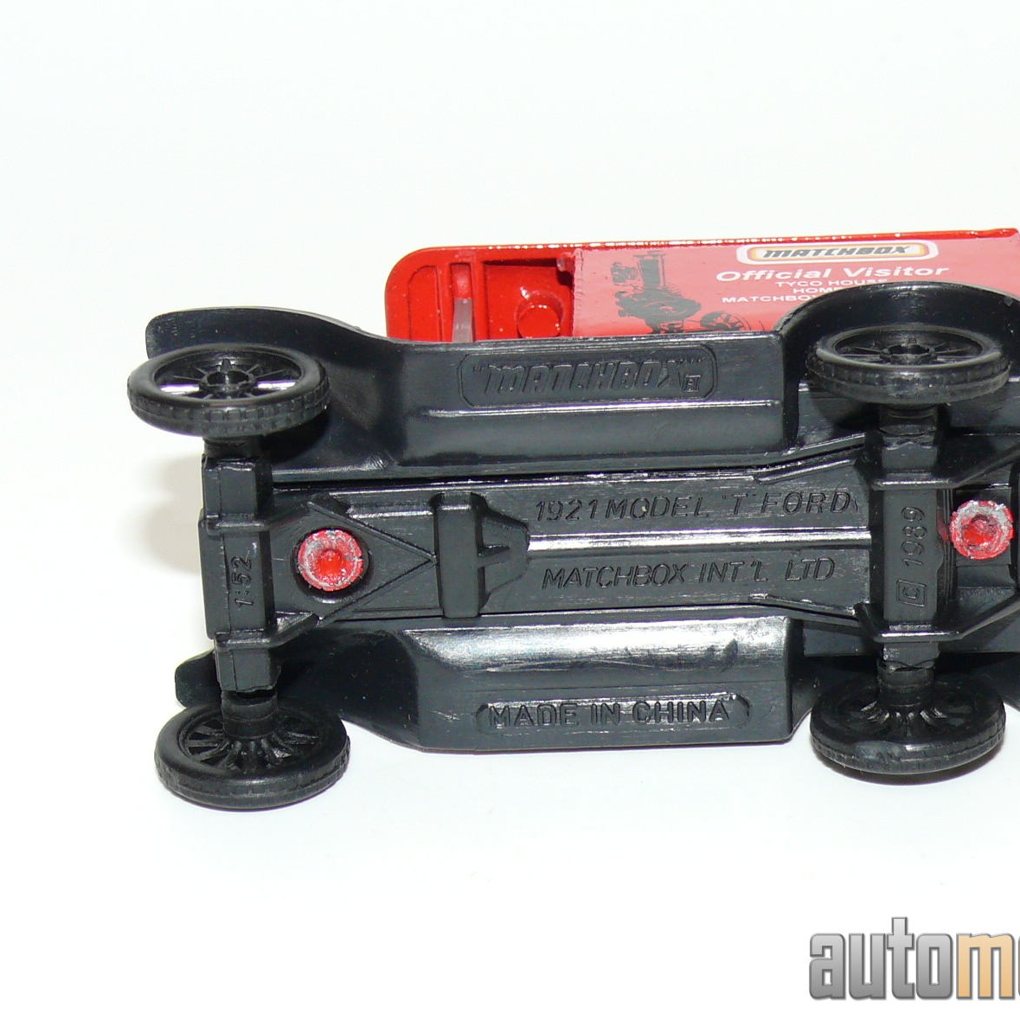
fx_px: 3800
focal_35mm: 114
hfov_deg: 15.3
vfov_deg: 15.3
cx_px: 610
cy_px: 513
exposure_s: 1/30
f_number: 4
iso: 100
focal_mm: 12.9
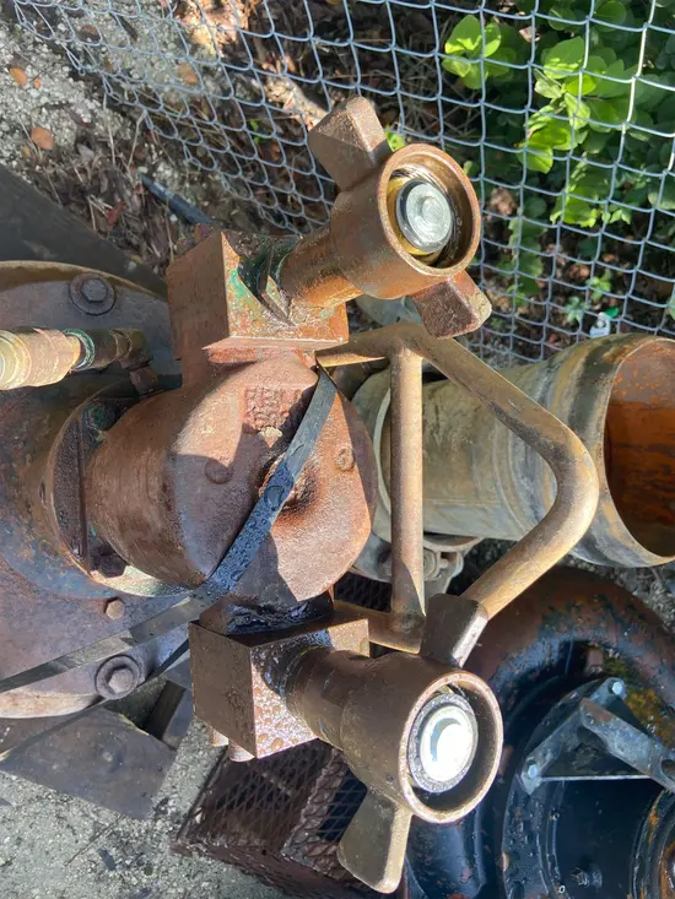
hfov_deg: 53.1
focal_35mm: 26
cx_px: 338
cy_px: 450
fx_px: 676
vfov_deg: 67.3
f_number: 1.8
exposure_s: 1/262
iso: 32
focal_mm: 4.25
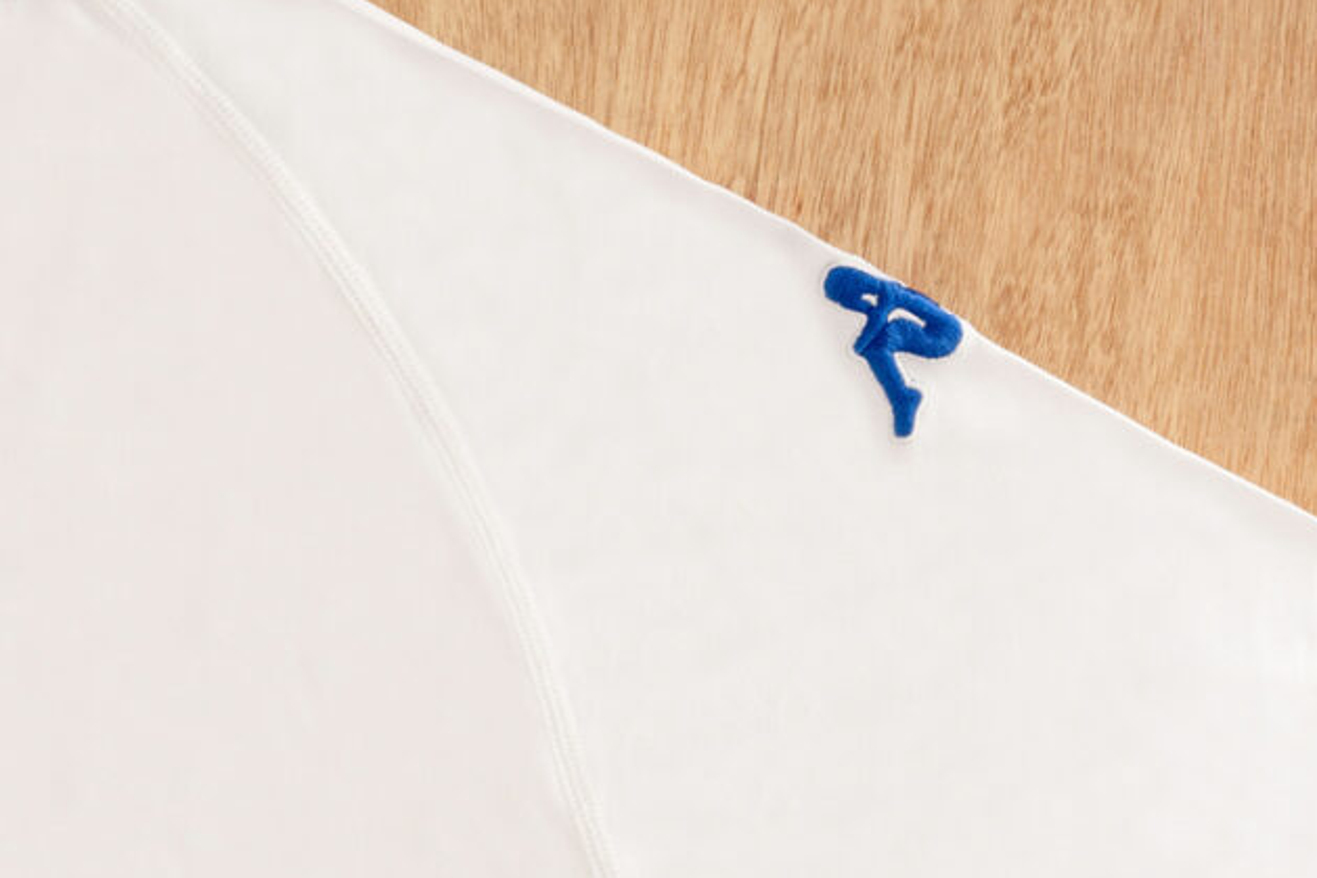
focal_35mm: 224
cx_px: -184
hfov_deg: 9.1
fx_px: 8192
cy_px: 1365
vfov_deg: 6.1
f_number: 11
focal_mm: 55
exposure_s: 1/125
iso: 100
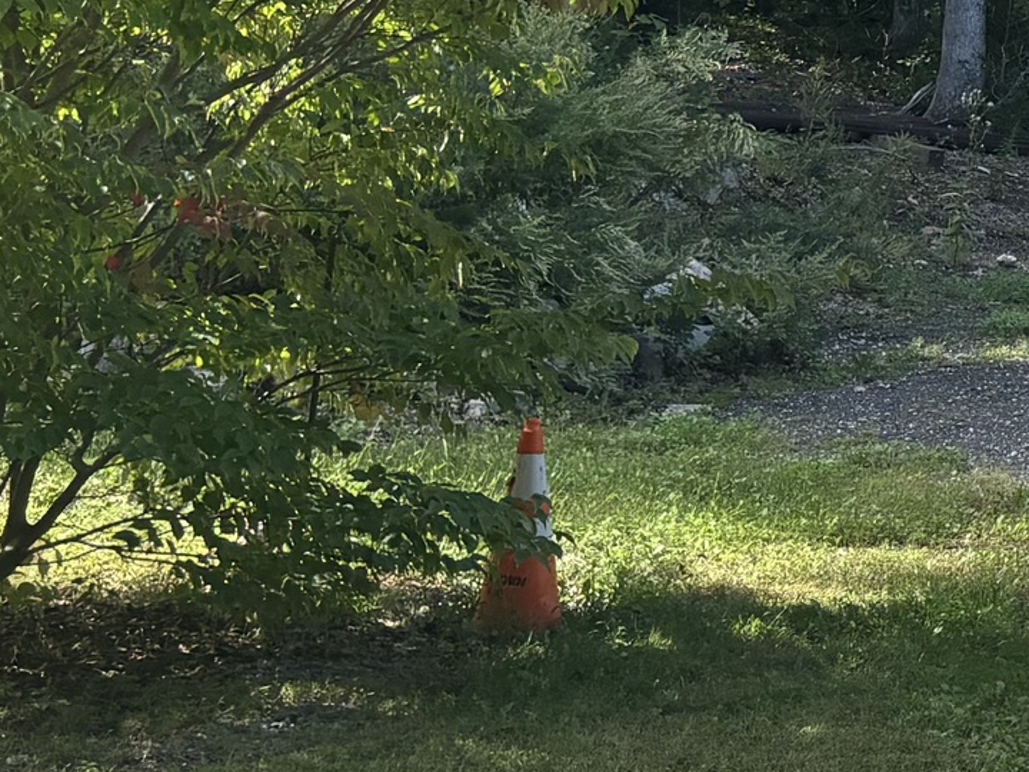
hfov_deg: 15.0
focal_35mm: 111
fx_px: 3300
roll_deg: -3.6
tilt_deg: +3.6
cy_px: -13
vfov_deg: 13.2
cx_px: 1951
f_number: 1.6
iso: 50
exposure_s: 1/462
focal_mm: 5.96
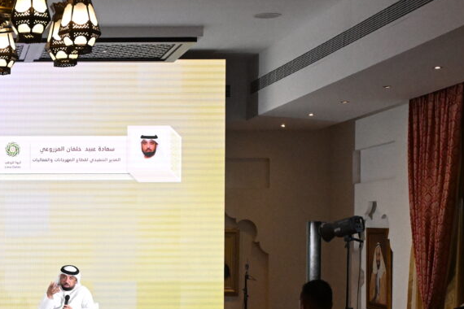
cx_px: -8
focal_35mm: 97
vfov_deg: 13.8
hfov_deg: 20.3
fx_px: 1250
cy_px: 333
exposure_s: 1/1000
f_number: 5
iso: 6400
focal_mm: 36
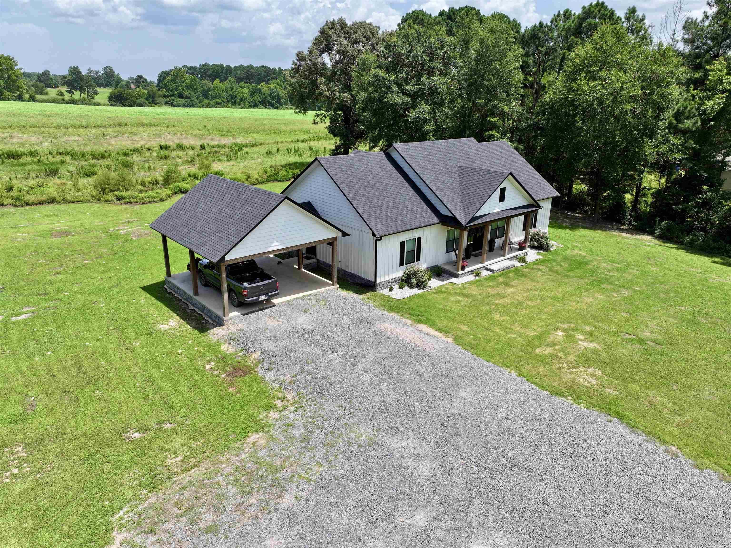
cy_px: 274
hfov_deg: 71.6
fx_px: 507
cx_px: 366
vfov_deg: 56.8
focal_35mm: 24
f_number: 2.8
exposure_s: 1/1600
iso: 100
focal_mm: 12.29
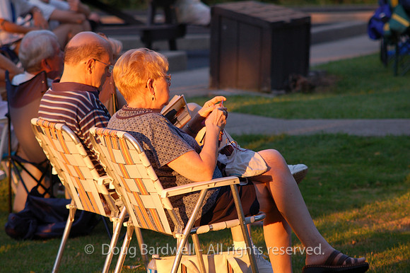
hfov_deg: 10.2
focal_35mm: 202
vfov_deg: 6.8
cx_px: 205
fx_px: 2305
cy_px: 136
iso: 200
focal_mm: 135
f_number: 4.5
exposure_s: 1/100
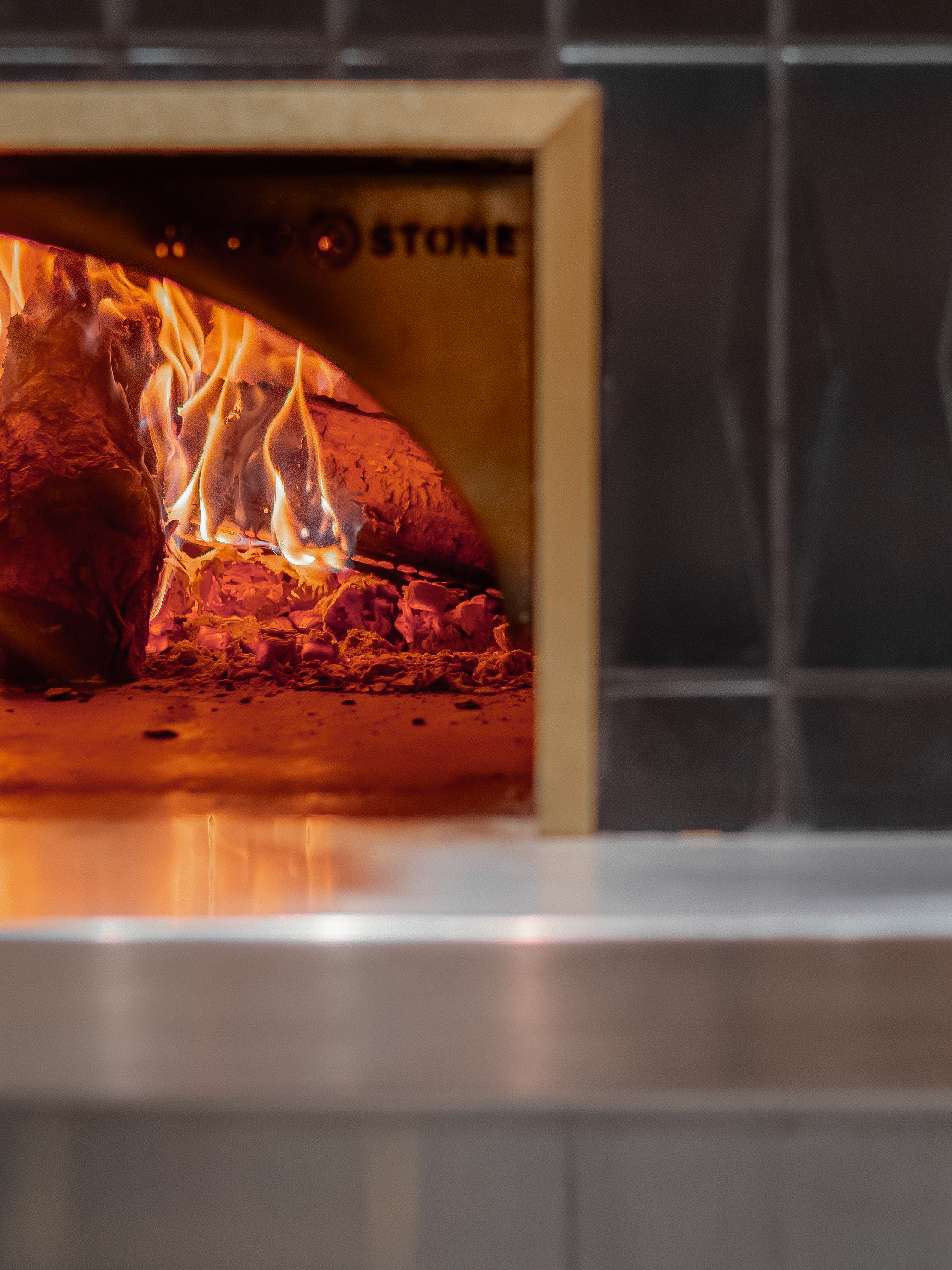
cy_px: 348
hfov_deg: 16.4
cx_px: 642
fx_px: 3300
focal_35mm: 90
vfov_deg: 21.6
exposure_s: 1/1000
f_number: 1.8
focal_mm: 35
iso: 1250
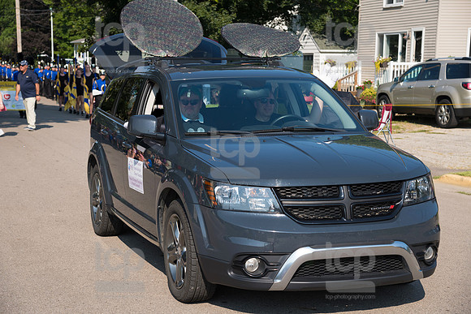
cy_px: 157
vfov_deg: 19.5
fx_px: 916
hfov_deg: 28.8
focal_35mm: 70
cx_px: 236
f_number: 6.3
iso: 320
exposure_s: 1/800
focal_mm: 70
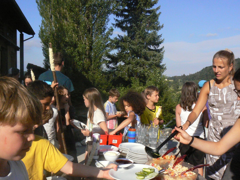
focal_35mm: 36
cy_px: 90
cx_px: 120
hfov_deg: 51.4
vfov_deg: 39.7
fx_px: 250
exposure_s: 1/1000
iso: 400
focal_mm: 6
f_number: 8
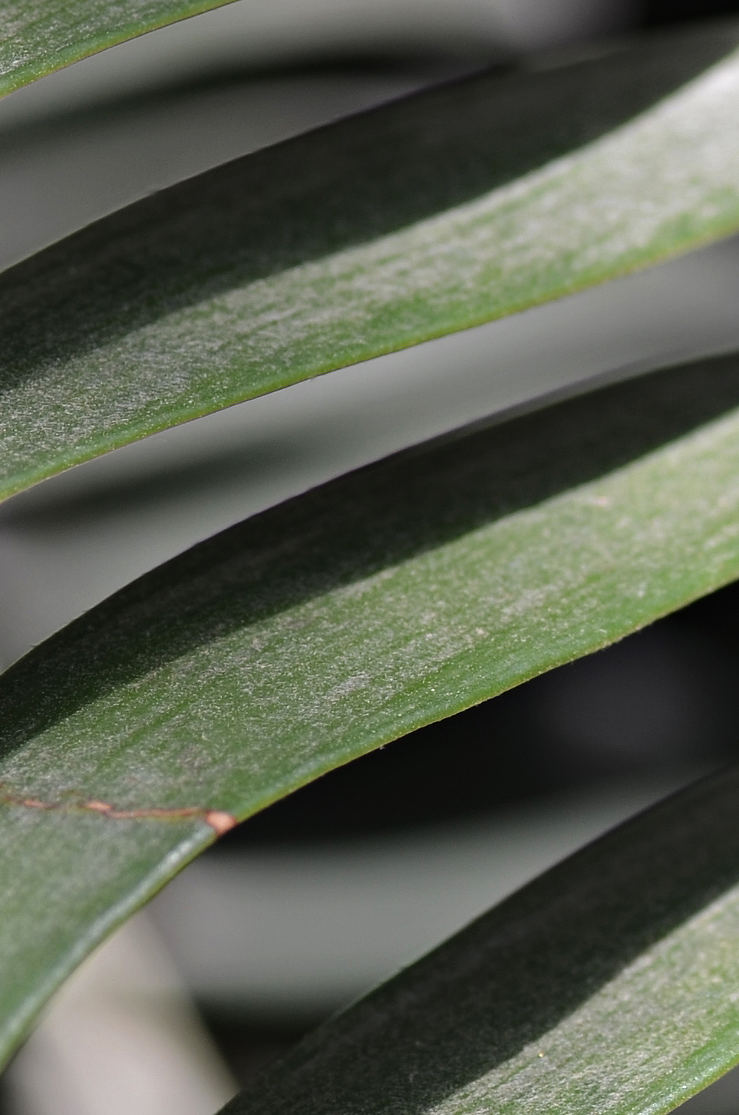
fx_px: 11006
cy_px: 1147
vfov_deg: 5.8
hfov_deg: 3.8
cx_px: 810
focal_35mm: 356
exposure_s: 1/250
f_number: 4
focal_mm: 70
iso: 100
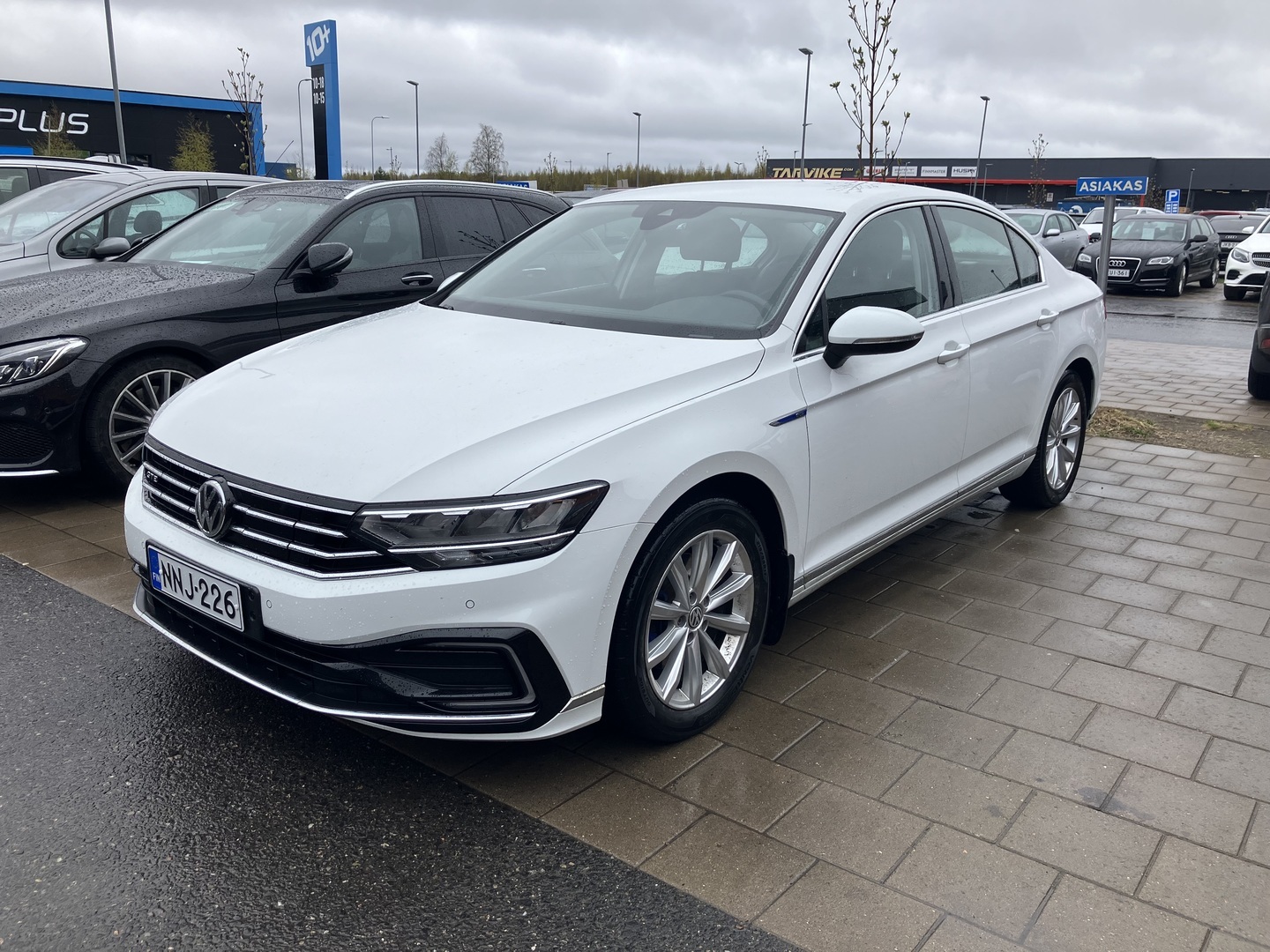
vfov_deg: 49.7
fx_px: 1027
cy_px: 476
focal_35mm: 28
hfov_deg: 63.4
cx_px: 635
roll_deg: -1.1
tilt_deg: -13.4
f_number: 1.8
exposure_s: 1/771
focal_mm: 3.99
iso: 32
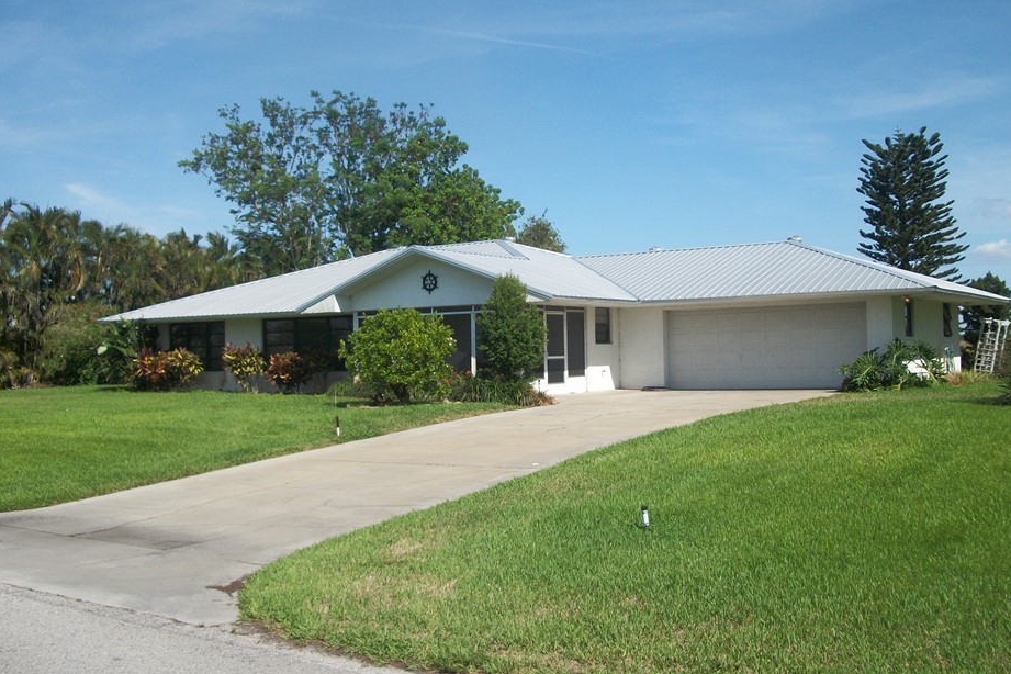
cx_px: 514
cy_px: 313
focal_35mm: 37
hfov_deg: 51.9
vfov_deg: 35.9
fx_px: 1039
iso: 80
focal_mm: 5.7
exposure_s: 1/250
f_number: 8.8
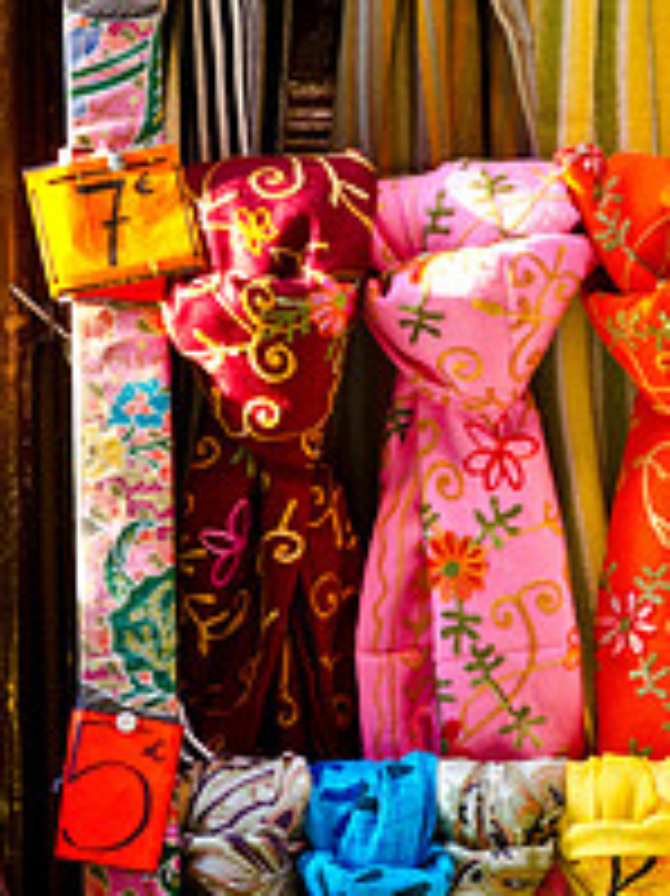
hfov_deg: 7.8
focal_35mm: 189
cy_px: 531
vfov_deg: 10.5
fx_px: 4883
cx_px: 648
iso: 800
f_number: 4
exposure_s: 1/400
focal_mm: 58
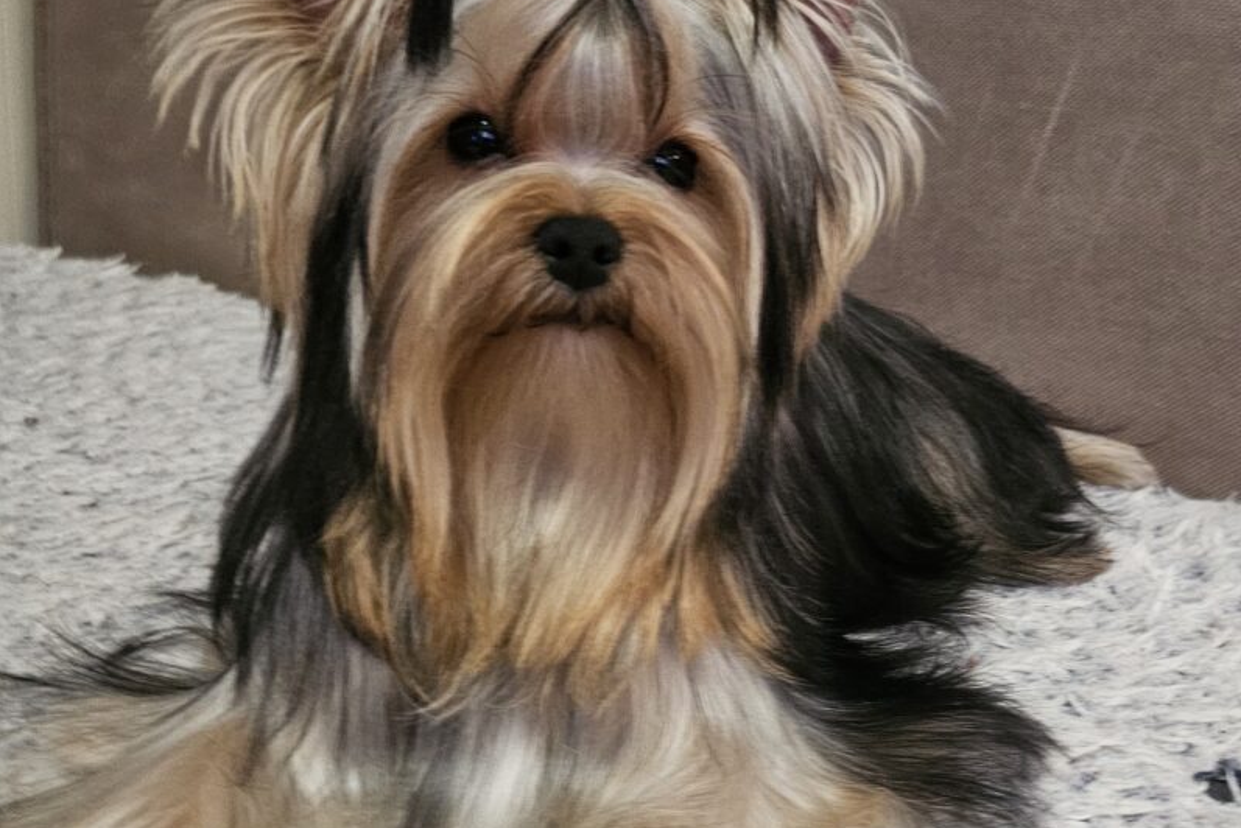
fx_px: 828
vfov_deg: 53.1
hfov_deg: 73.7
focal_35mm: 24
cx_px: 621
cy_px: 367
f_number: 1.7
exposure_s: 1/33
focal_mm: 6.3
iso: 640
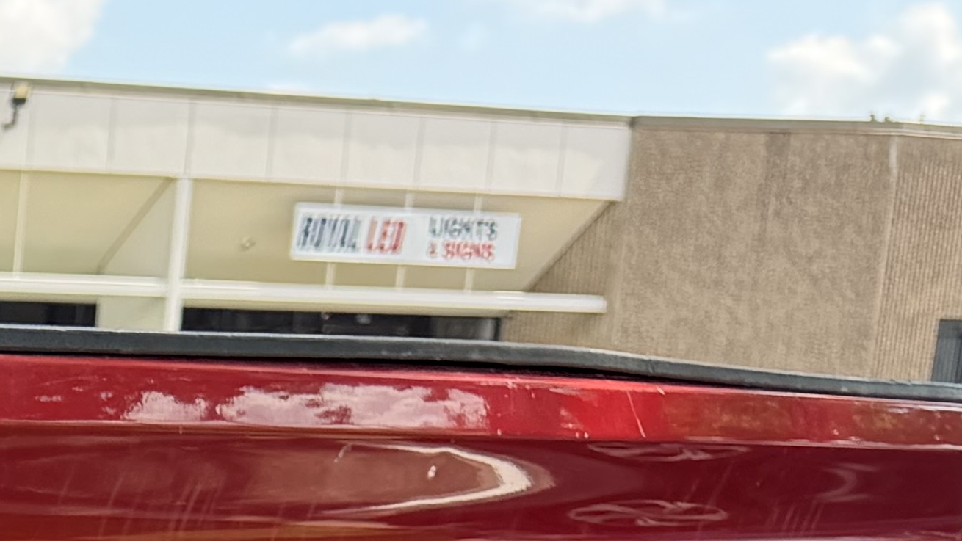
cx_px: -954
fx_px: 2908
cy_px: 1092
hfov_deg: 15.2
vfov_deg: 9.9
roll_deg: -0.5
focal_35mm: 114
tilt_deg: -12.4
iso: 100
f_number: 1.78
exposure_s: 1/1464
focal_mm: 6.76
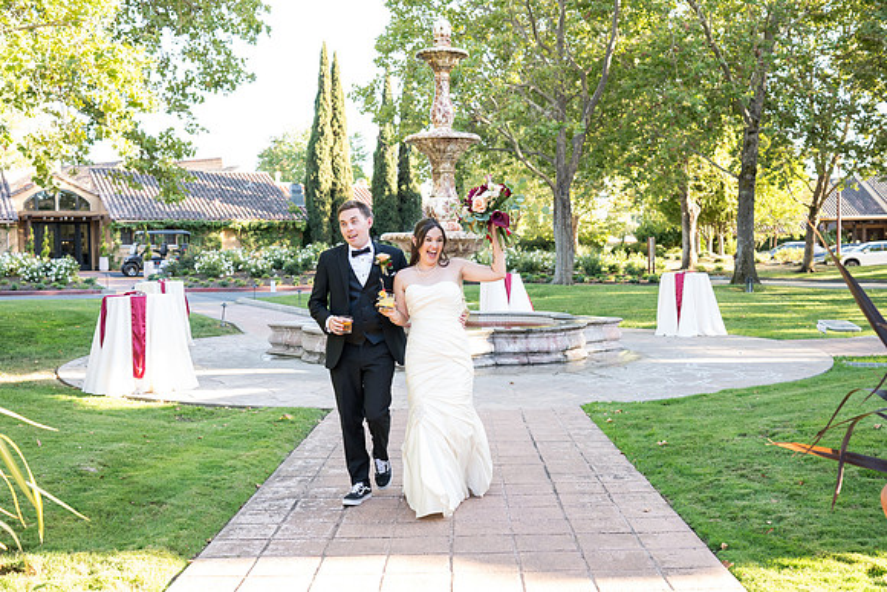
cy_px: 296
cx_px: 444
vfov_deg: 33.4
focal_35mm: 40
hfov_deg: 48.4
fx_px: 986
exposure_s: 1/400
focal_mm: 40
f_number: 4
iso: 1250
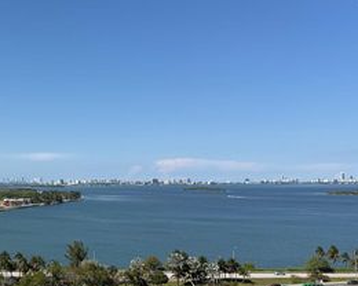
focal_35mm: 45
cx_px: 45
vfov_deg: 33.4
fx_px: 477
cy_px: 145
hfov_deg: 38.7
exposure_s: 1/6173
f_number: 1.78
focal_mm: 6.76
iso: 80
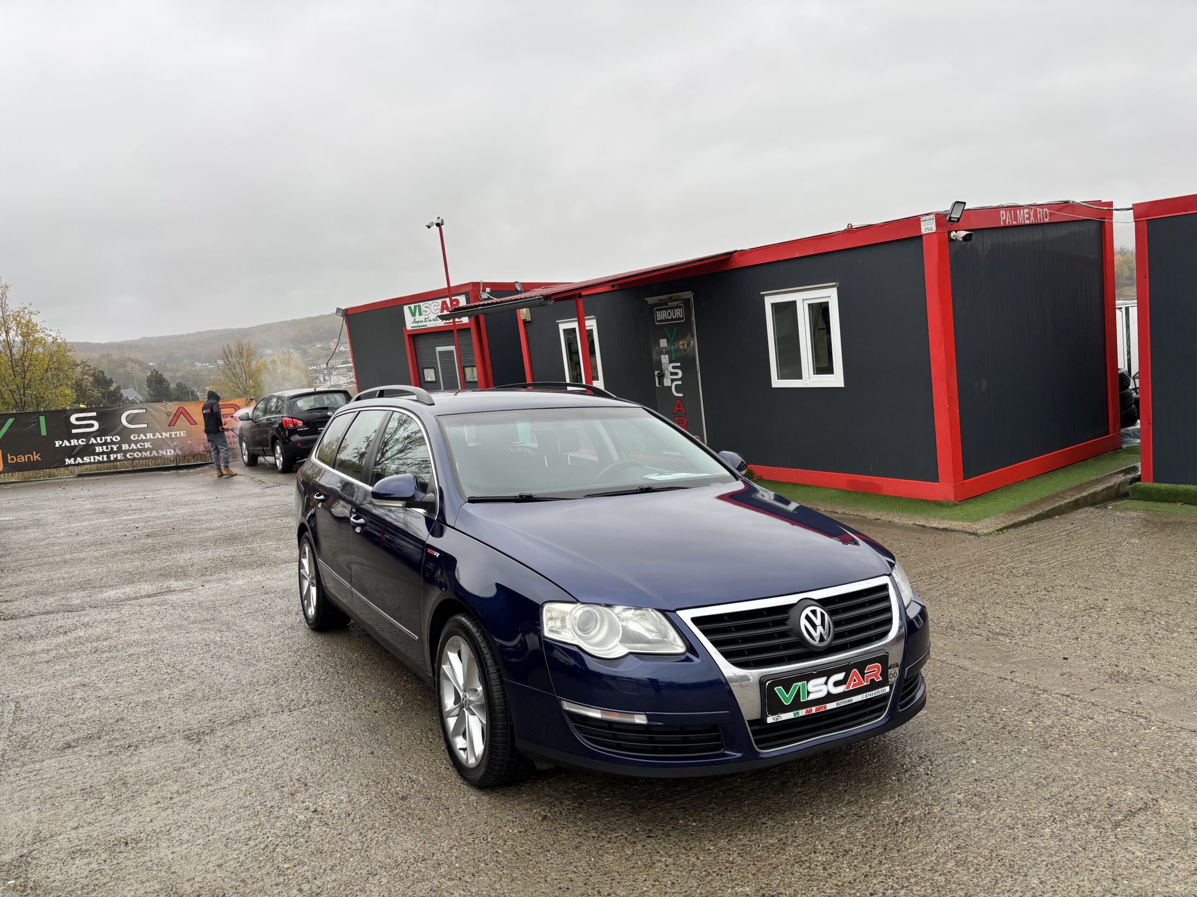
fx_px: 899
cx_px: 598
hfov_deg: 67.3
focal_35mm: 26
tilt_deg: -6.6
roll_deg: +6.5
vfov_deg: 53.1
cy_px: 448
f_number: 1.6
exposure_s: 1/256
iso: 50
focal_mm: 5.96
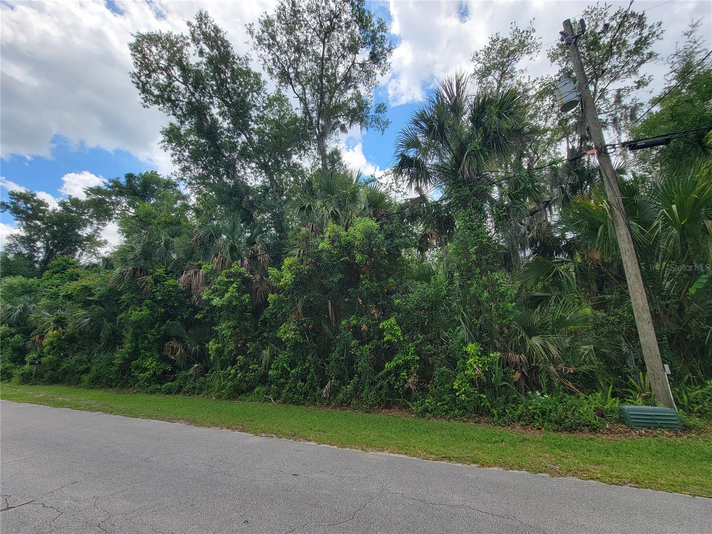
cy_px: 267
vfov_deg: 89.9
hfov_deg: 106.2
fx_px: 267
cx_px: 356
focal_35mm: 13
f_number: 2.2
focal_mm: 2.2
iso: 50
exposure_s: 1/562
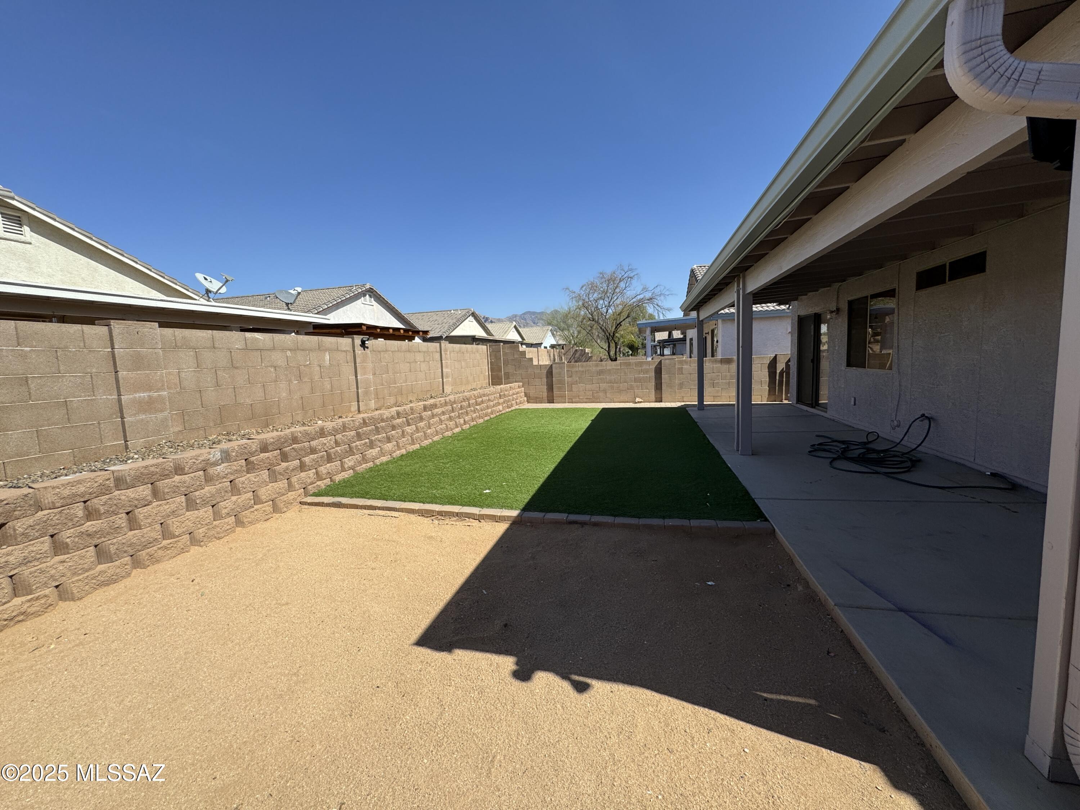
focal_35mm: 14
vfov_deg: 85.7
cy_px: 405
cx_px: 540
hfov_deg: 102.1
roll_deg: +1.6
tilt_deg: -6.5
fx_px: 437
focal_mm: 2.22
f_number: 2.2
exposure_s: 1/1748
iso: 40
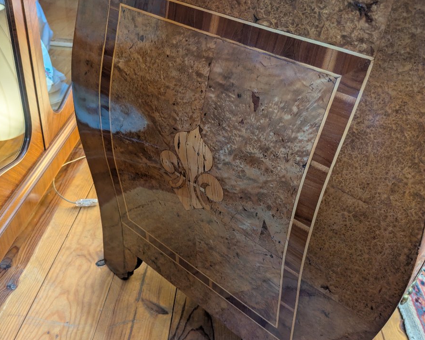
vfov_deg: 44.5
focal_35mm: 33
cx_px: 211
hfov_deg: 54.2
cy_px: 169
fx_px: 415
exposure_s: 1/50
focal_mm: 5.43
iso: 295
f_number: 1.89
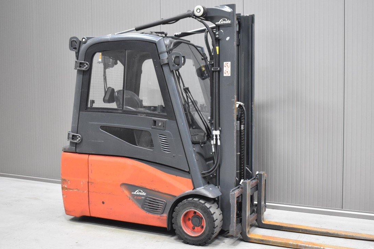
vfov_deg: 32.2
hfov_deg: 46.8
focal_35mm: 42
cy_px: 127
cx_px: 183
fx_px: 432
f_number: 4
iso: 1600
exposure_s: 1/30
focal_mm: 25
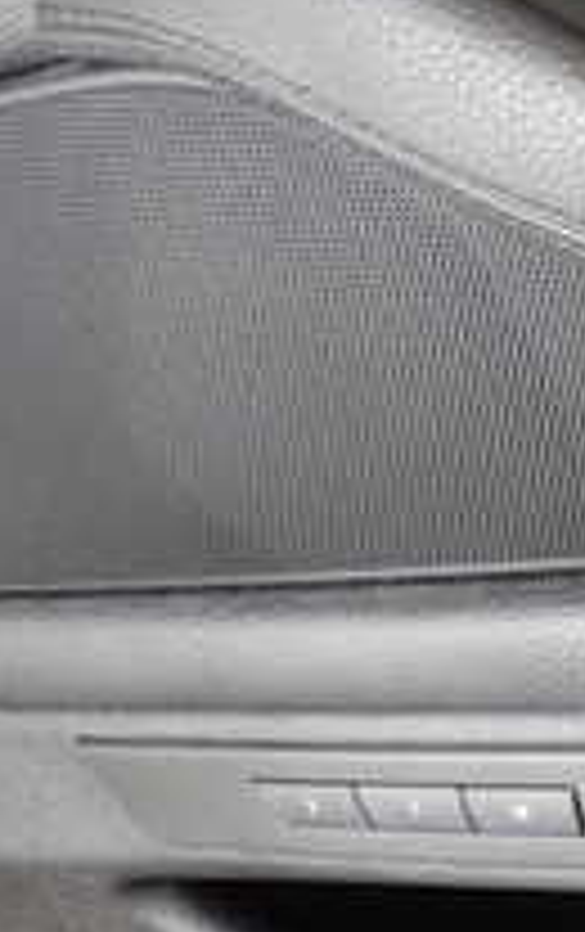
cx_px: 1264
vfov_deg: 21.6
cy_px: -23
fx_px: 2339
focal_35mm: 92
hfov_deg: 12.2
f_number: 2.3
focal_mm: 5.4
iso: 200
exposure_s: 1/50
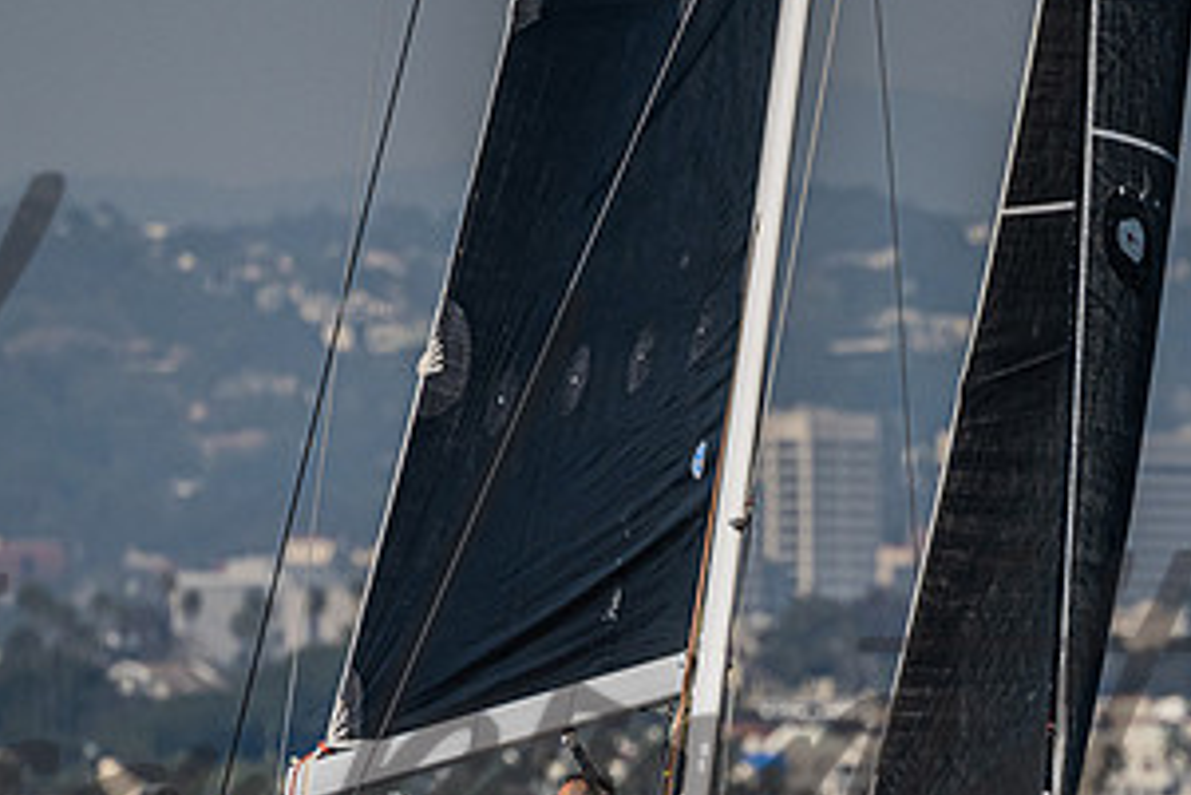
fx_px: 34852
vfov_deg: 1.3
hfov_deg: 2.0
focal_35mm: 1053
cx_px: 738
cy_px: 598
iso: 400
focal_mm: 400
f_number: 5.6
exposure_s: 1/8000
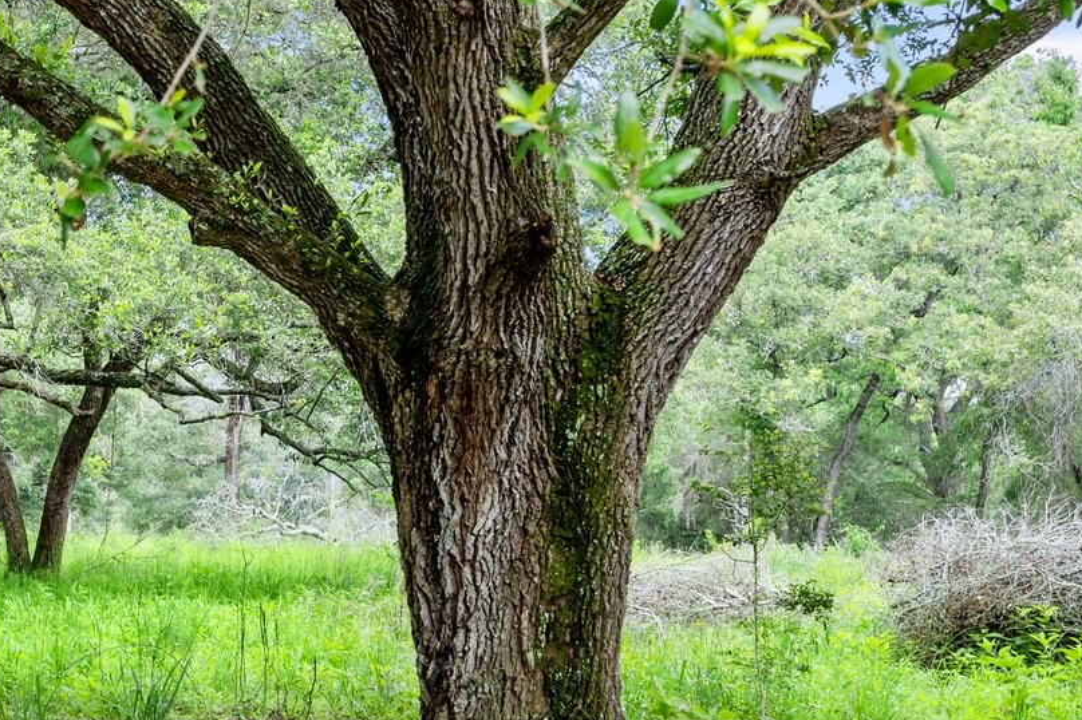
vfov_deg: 17.8
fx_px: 2283
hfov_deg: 24.8
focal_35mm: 76
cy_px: 563
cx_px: -103
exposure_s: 1/160
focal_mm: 30
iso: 250
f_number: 6.3
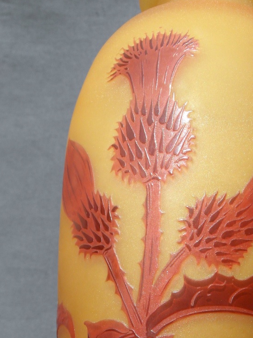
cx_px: 178
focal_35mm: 68
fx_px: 663
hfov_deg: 21.5
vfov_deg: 28.0
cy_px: 269
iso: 80
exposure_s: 1/500
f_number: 5.8
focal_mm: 6.8
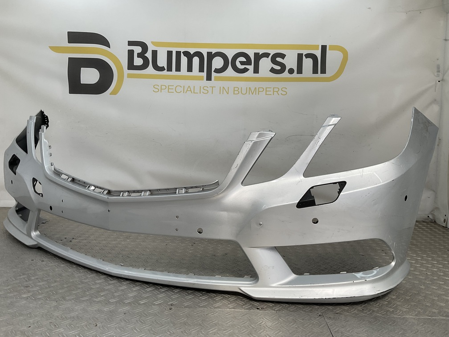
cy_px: 168
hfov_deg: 61.7
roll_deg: -2.0
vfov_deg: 48.2
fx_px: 376
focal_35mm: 29
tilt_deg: -7.1
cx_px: 224
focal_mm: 3
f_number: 1.8
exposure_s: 1/314
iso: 16
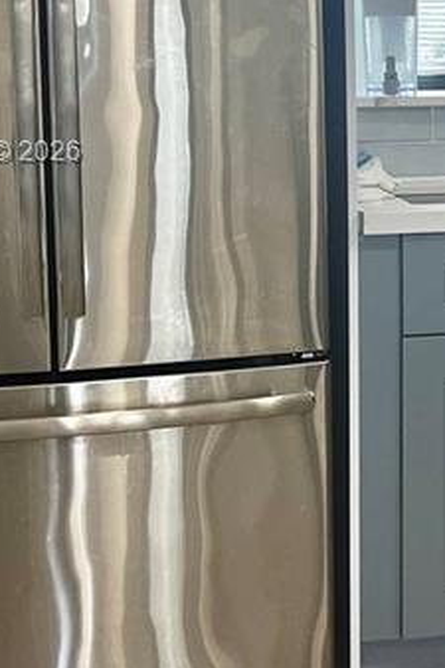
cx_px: 605
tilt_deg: -4.9
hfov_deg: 13.6
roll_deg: +0.8
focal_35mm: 96
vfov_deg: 21.0
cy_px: 154
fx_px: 1782
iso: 100
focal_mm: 5.7
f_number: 1.5
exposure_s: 1/120
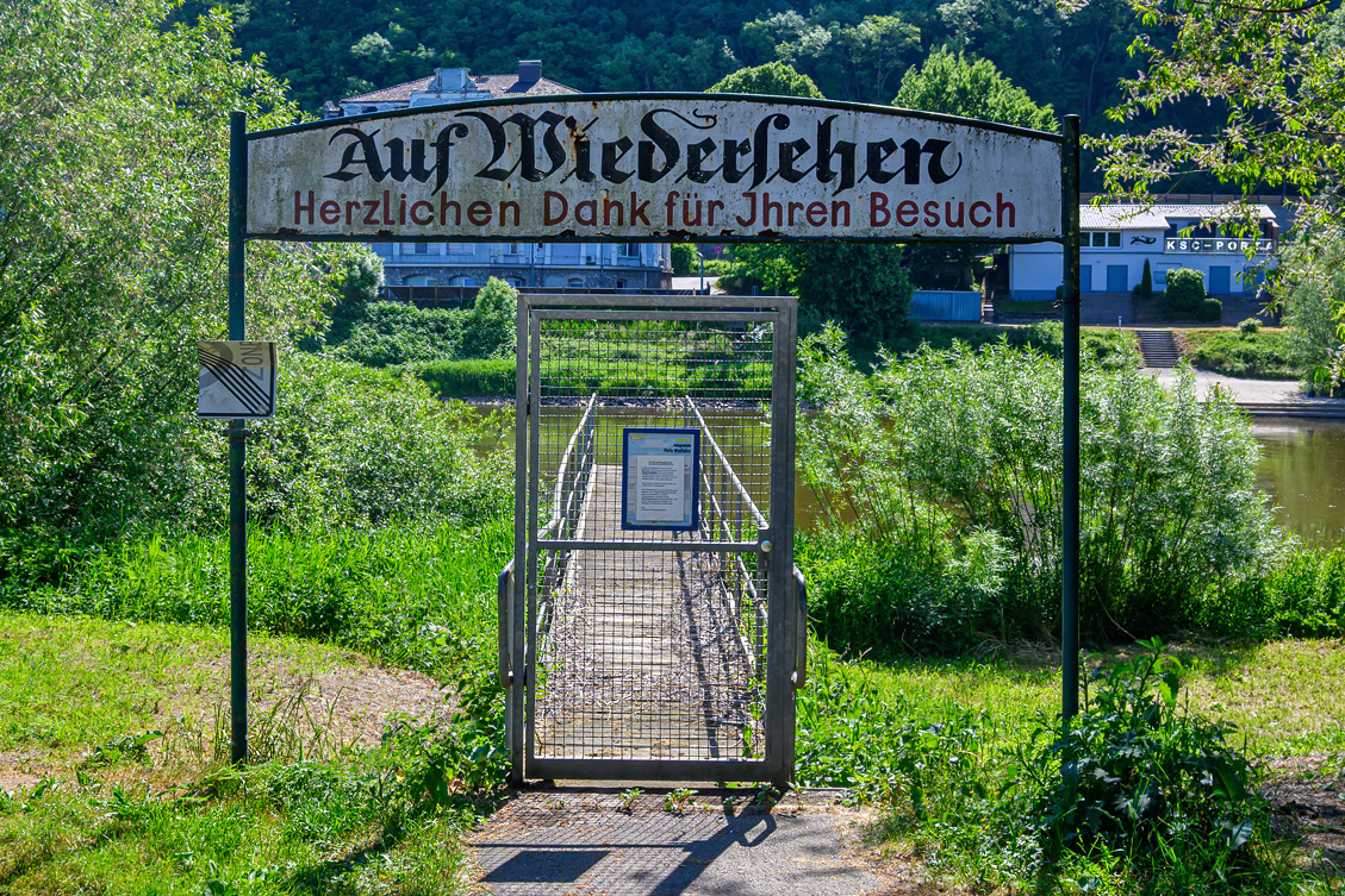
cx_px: 646
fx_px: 1280
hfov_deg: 55.4
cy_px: 474
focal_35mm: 34
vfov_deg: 38.6
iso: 200
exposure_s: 1/320
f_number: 8
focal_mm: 21.5
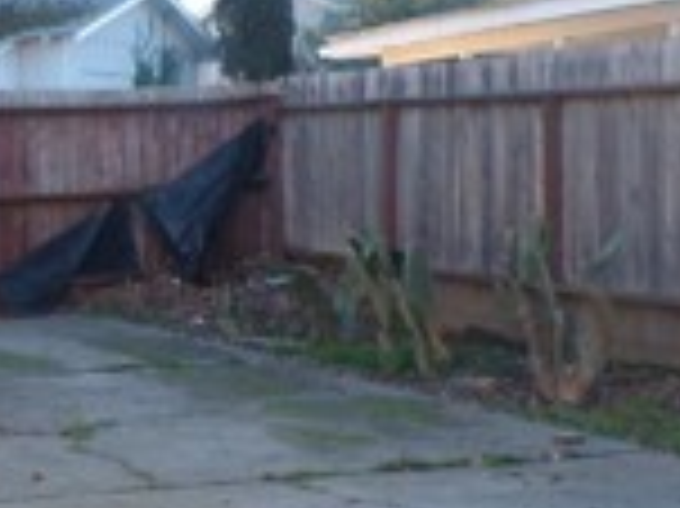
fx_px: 2002
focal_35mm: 102
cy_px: 468
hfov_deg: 18.7
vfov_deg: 14.3
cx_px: -23
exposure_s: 1/56
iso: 100
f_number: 4.4
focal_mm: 4.3
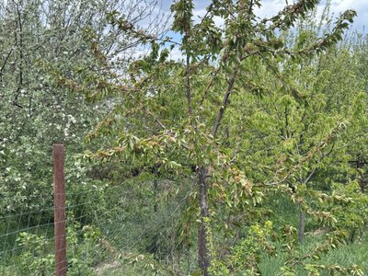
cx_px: 184
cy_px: 138
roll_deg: +2.0
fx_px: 510
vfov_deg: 30.3
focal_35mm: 48
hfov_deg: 39.7
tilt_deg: -1.4
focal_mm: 6.76
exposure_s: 1/1043
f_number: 1.78
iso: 64
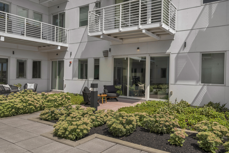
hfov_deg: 68.3
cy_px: 76
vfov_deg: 48.8
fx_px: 169
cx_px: 114
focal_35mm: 26
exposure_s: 1/800
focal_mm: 26.5
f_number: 7.1
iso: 320
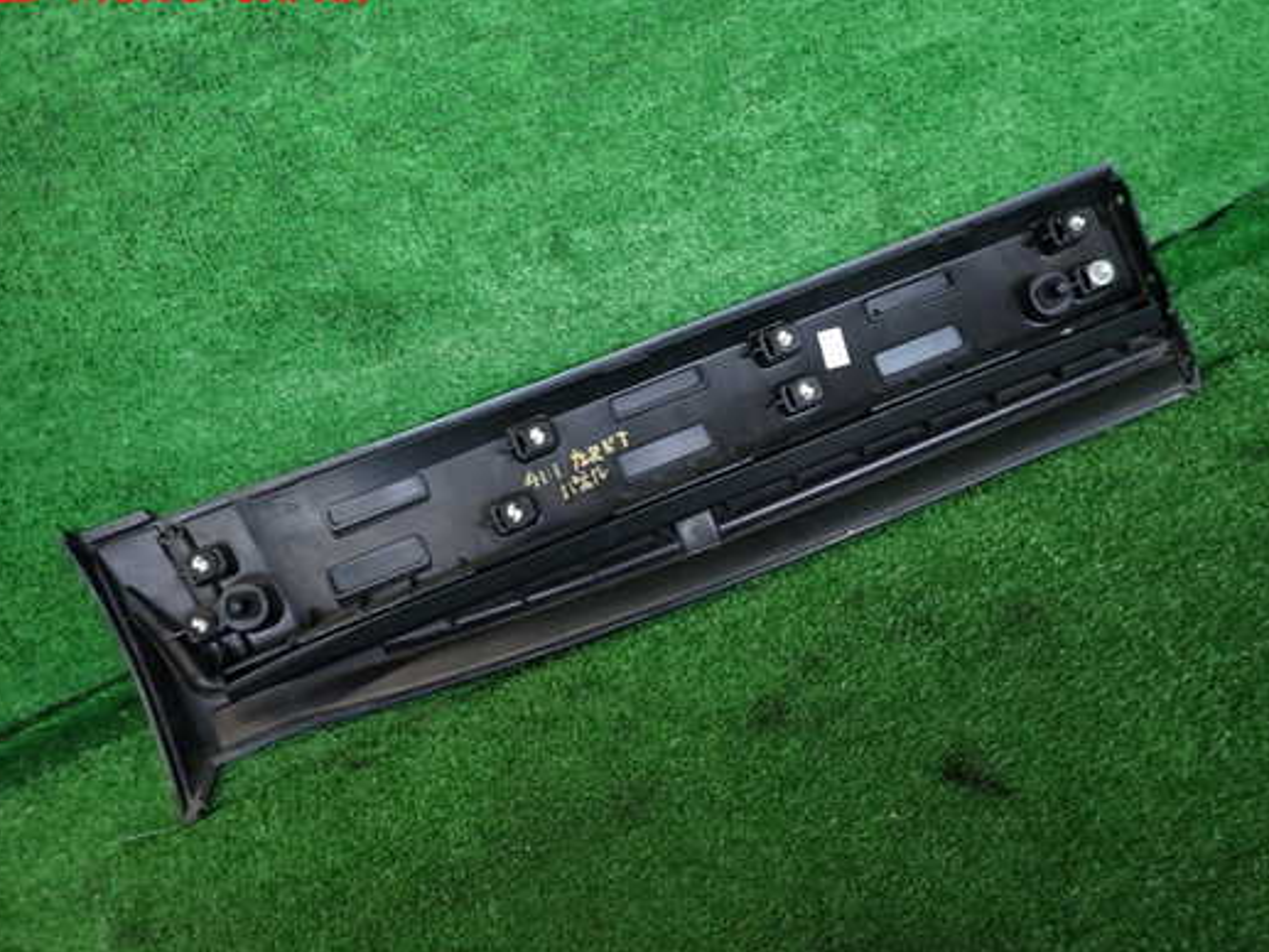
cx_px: 658
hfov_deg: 61.6
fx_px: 1063
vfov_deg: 48.2
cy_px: 508
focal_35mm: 29
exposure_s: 1/60
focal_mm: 4.5
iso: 200
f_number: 2
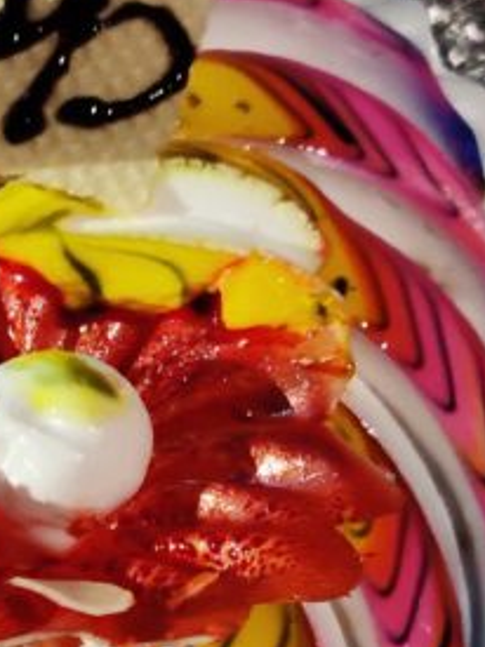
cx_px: -33
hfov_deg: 15.5
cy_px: 605
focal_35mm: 93
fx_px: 1739
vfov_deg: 20.6
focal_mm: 4.68
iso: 1776
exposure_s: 1/20
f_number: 1.79
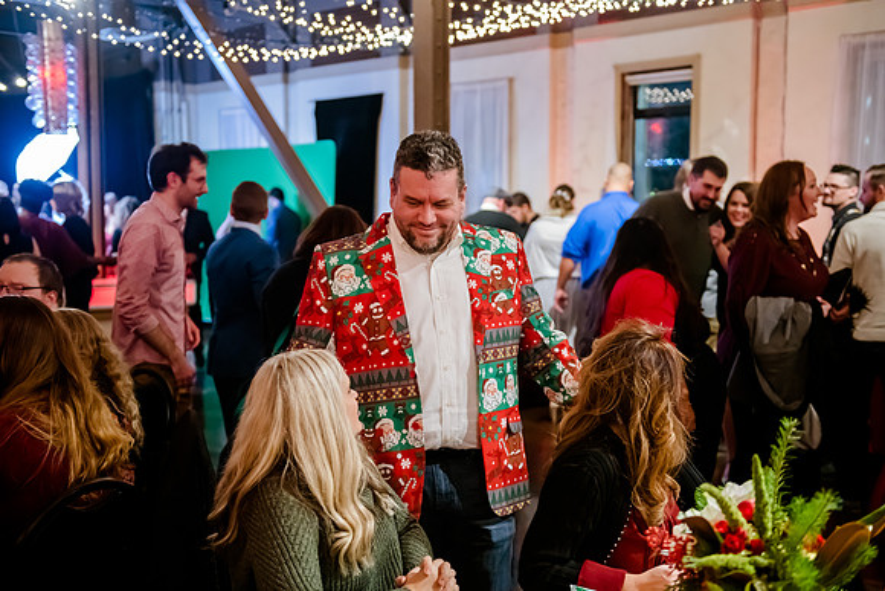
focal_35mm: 47
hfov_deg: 42.2
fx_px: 1147
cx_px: 434
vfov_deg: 28.9
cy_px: 295
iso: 5000
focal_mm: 45
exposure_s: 1/80
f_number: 2.8
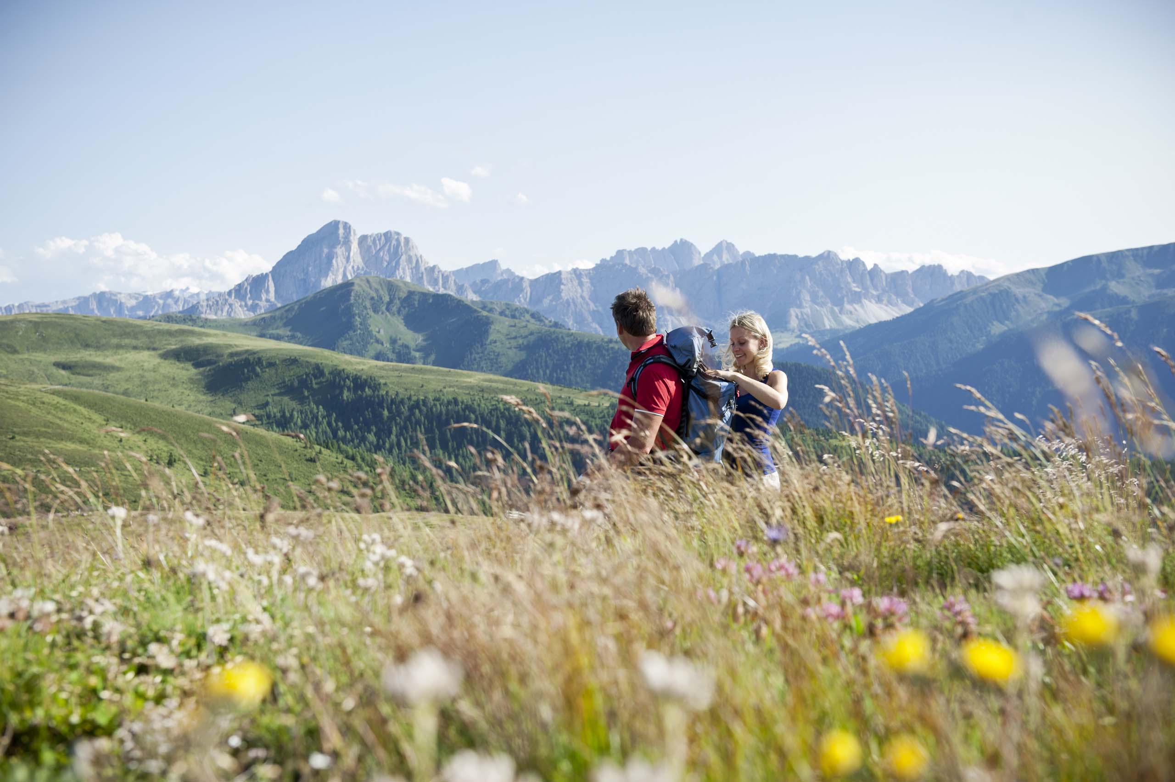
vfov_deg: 28.0
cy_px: 391
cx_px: 588
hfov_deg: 41.1
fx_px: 1566
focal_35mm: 48
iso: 200
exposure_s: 1/320
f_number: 5.6
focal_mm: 48
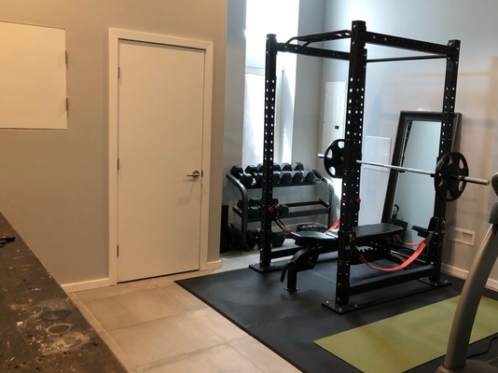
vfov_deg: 40.7
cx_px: 306
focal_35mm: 35
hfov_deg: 52.2
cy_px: 181
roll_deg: -2.2
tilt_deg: -8.6
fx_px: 503
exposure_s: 1/15
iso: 50
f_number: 1.8
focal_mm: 4
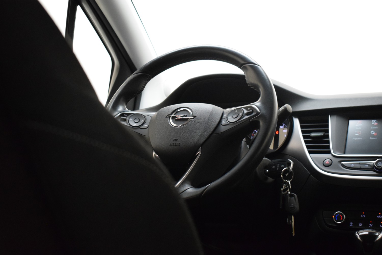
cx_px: 191
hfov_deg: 38.9
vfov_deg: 26.5
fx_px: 541
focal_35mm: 51
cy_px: 128
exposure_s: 1/60
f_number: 4.5
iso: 3600
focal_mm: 34
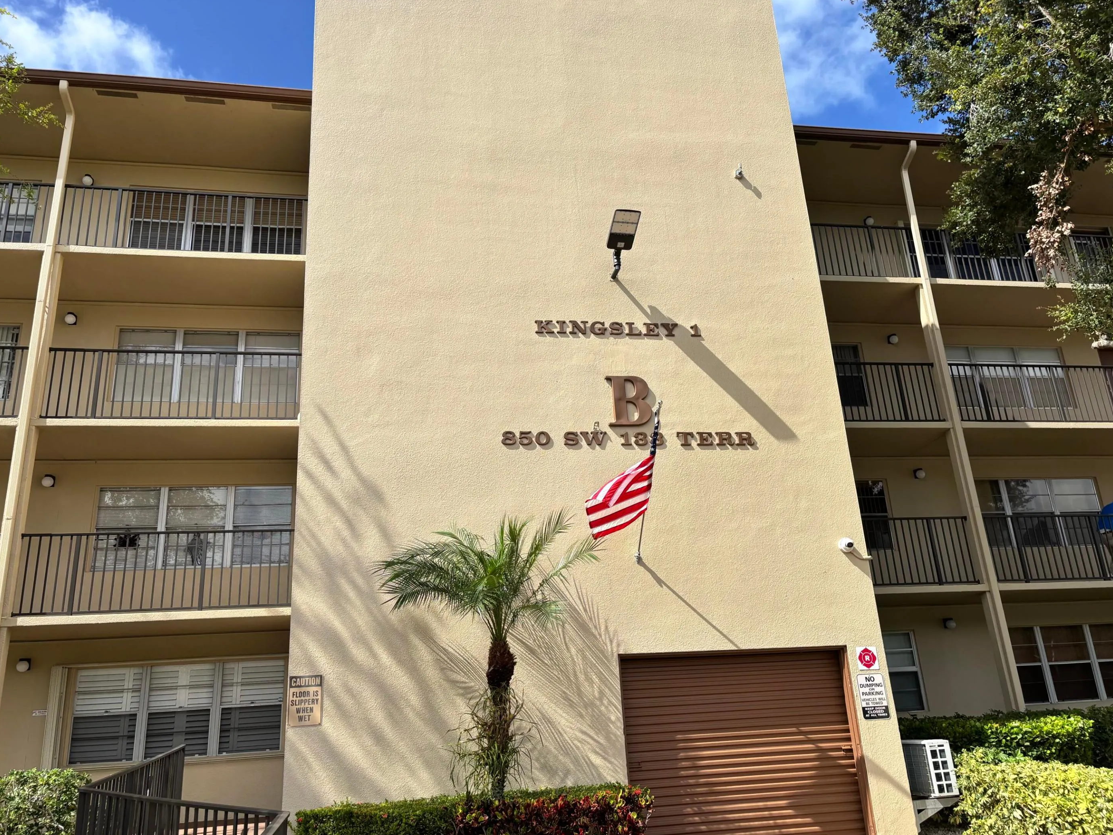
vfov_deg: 51.4
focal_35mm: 27
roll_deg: +3.8
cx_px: 556
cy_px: 430
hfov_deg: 65.3
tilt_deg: +19.5
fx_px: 868
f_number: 1.6
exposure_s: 1/3106
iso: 50
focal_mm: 5.96
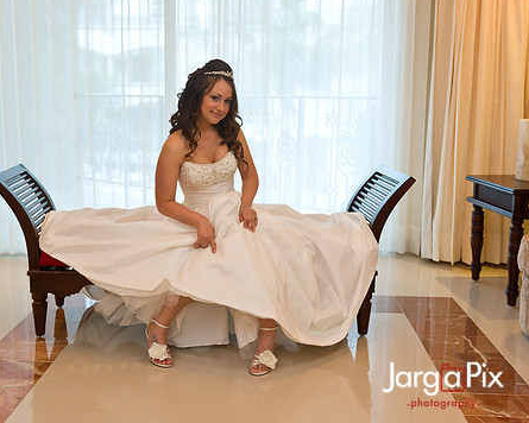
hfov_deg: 41.7
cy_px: 196
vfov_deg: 34.1
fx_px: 689
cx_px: 200
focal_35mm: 44
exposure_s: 1/125
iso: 1600
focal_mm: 36
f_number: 4
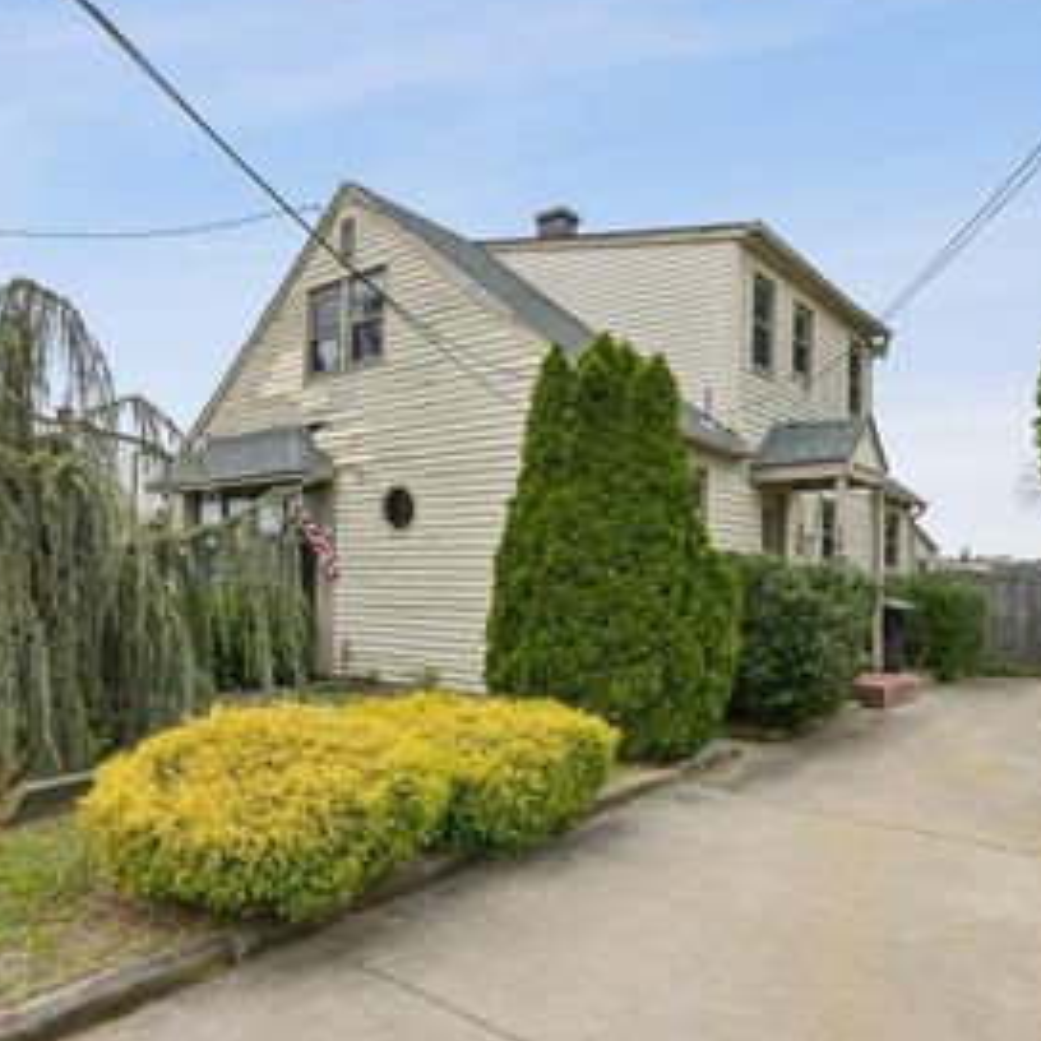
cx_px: 402
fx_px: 851
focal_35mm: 25
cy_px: 580
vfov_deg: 62.7
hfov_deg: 62.2
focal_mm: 16
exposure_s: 1/320
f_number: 11
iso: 400
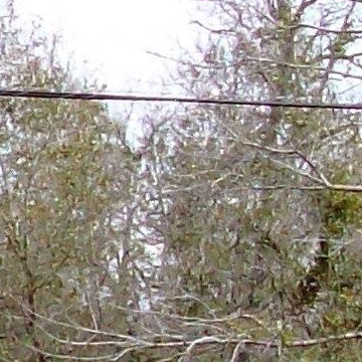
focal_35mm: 227
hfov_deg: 7.2
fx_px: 2686
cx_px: -554
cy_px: 412
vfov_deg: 7.7
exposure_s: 1/570
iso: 80
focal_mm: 6
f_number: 2.7
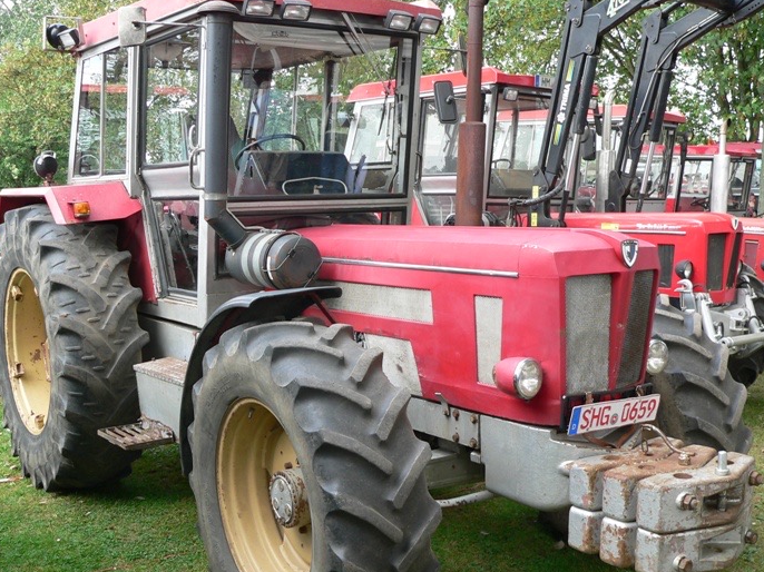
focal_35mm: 42
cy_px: 323
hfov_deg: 44.8
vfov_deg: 34.3
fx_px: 927
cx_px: 382
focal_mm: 6
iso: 80
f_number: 2.8
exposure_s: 1/80
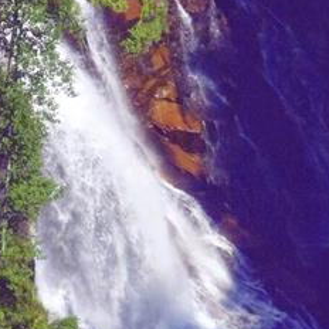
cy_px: 130
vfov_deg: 4.7
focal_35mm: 373
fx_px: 4011
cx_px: 21
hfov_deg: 4.7
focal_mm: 25
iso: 400
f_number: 16
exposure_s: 1/160
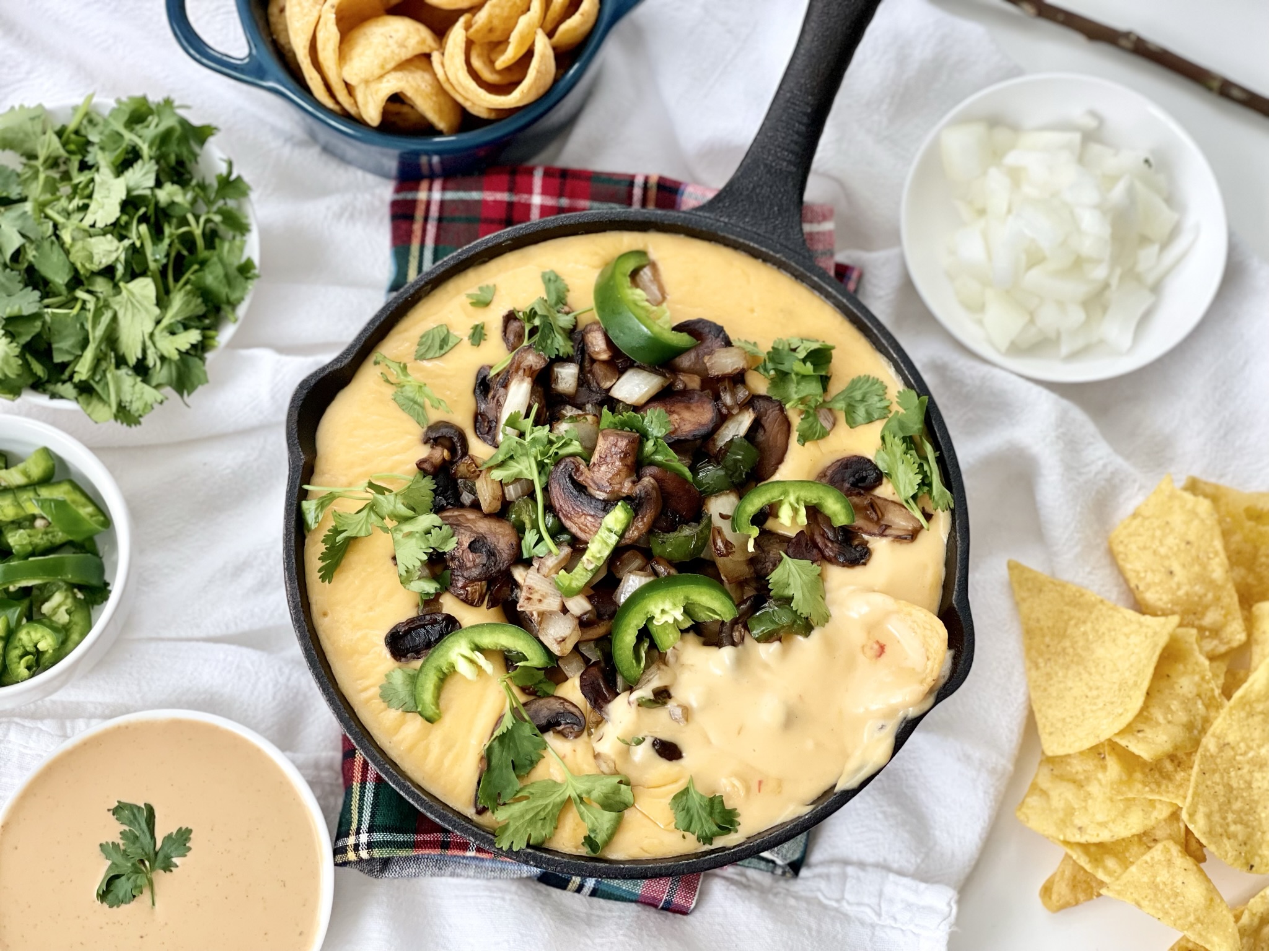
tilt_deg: -76.1
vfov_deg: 22.9
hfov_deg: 30.3
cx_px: 634
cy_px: 476
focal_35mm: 64
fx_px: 2346
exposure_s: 1/121
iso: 100
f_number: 2.2
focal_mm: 7.5
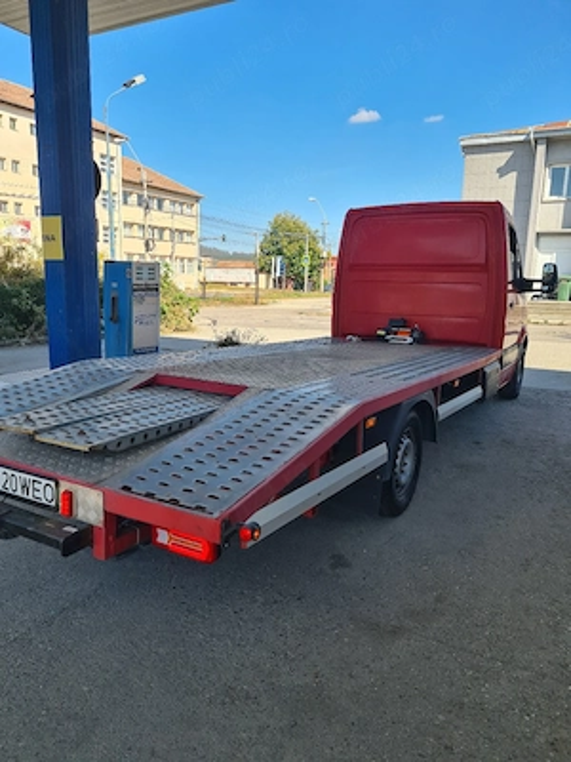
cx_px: 286
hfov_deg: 53.1
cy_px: 381
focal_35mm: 26
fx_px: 572
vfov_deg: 67.3
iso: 50
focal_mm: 5.4
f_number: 1.8
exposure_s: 1/1250
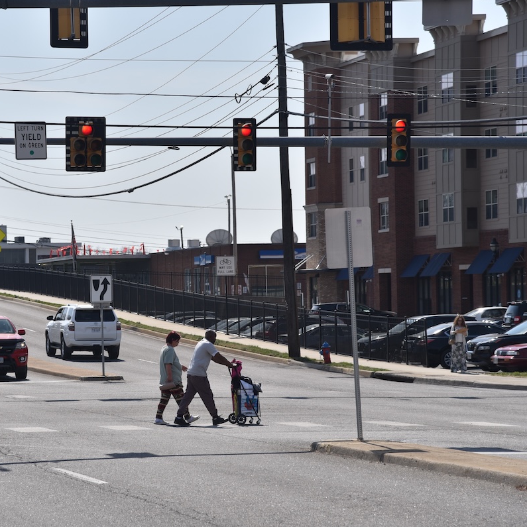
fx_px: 2653
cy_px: 264
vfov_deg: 11.3
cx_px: 168
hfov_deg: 11.3
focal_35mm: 154
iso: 200
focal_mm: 120
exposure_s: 1/1600
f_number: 6.3
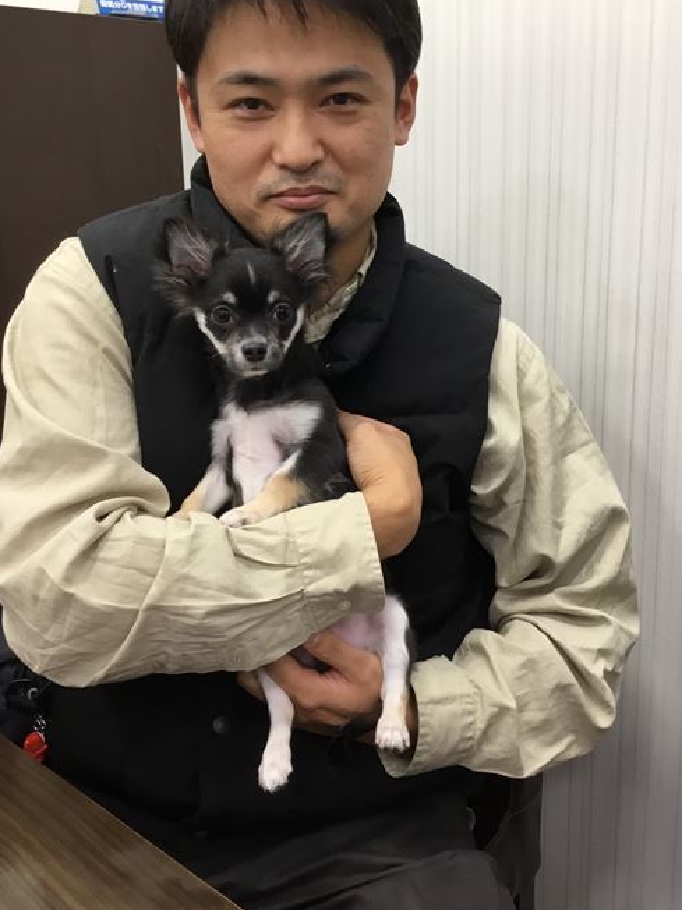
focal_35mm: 38
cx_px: 349
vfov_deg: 48.9
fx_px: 999
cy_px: 394
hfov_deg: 37.7
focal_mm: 3.3
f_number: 2.4
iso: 80
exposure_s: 1/33
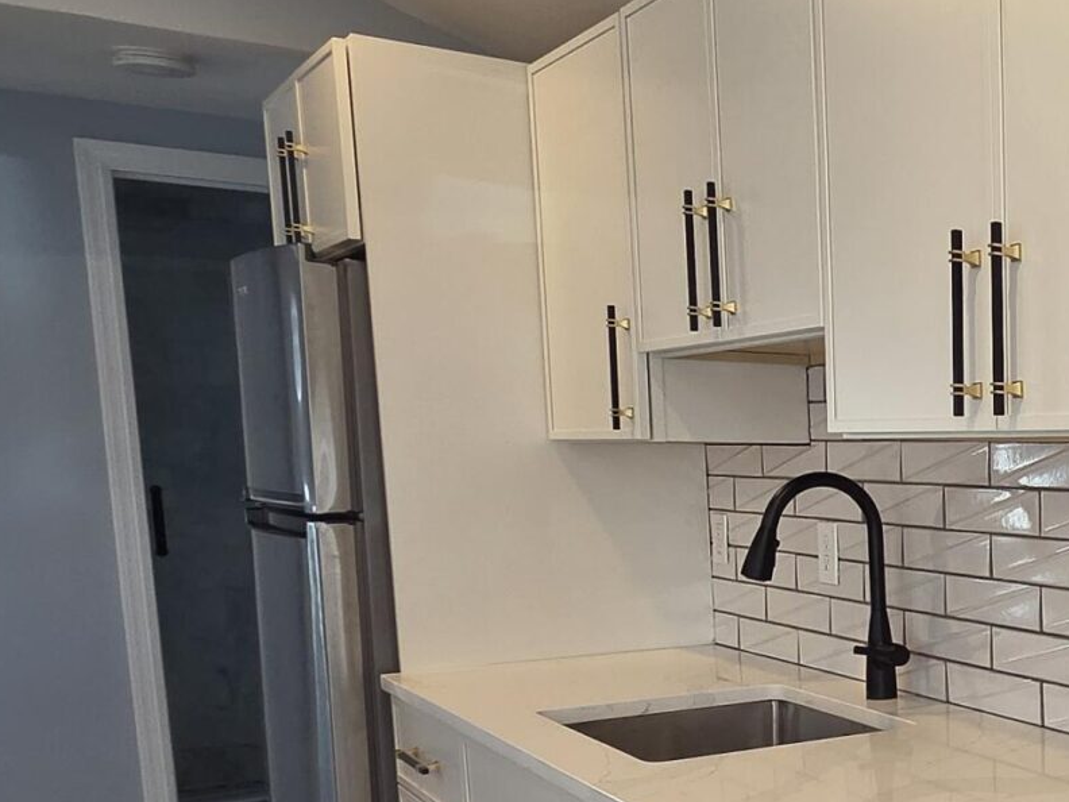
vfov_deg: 33.5
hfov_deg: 34.0
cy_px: 618
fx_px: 1297
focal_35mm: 42
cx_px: 1346
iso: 250
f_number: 2.2
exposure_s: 1/120
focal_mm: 2.2
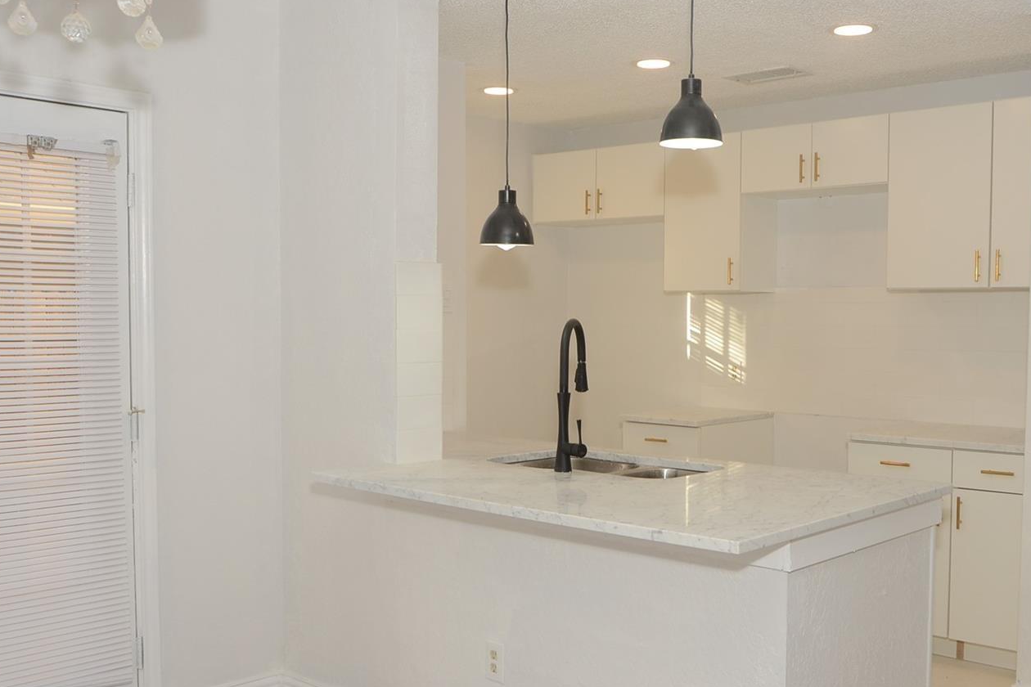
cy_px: 371
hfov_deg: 49.3
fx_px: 1117
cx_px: 616
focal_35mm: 39
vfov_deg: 34.2
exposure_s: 1/90
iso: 400
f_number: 5.6
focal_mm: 24
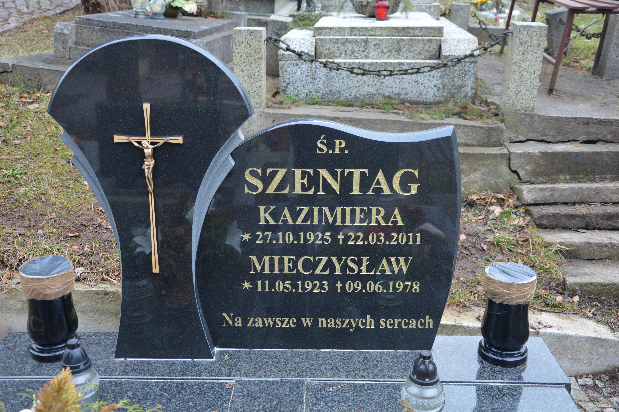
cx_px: 310
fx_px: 644
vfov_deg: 35.4
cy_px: 206
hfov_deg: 51.3
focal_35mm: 38
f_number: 4
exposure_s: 1/60
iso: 400
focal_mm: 25
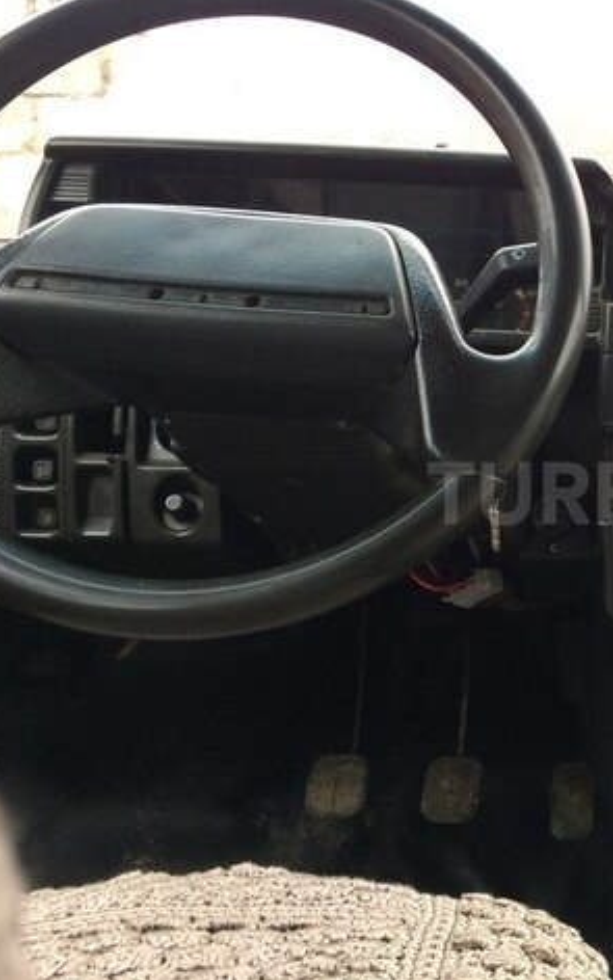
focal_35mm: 43
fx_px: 1149
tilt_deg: -2.1
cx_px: 640
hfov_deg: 27.8
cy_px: 493
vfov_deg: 46.2
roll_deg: +1.1
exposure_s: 1/33
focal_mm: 4.15
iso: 100
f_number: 2.2
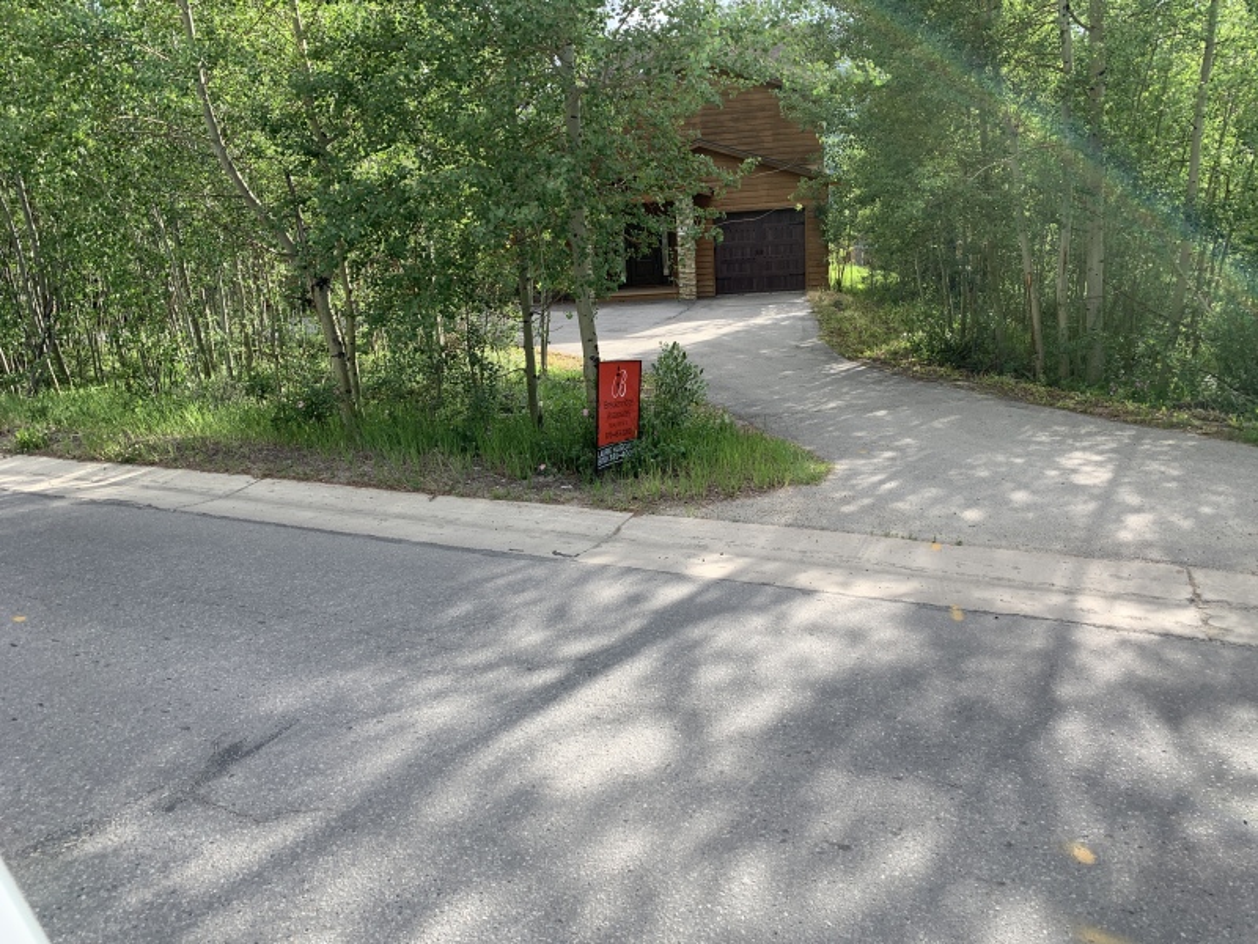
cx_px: 629
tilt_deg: -11.8
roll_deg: +5.4
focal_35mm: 26
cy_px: 472
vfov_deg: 53.1
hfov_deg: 67.3
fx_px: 945
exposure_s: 1/420
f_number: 1.8
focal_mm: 4.25
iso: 25
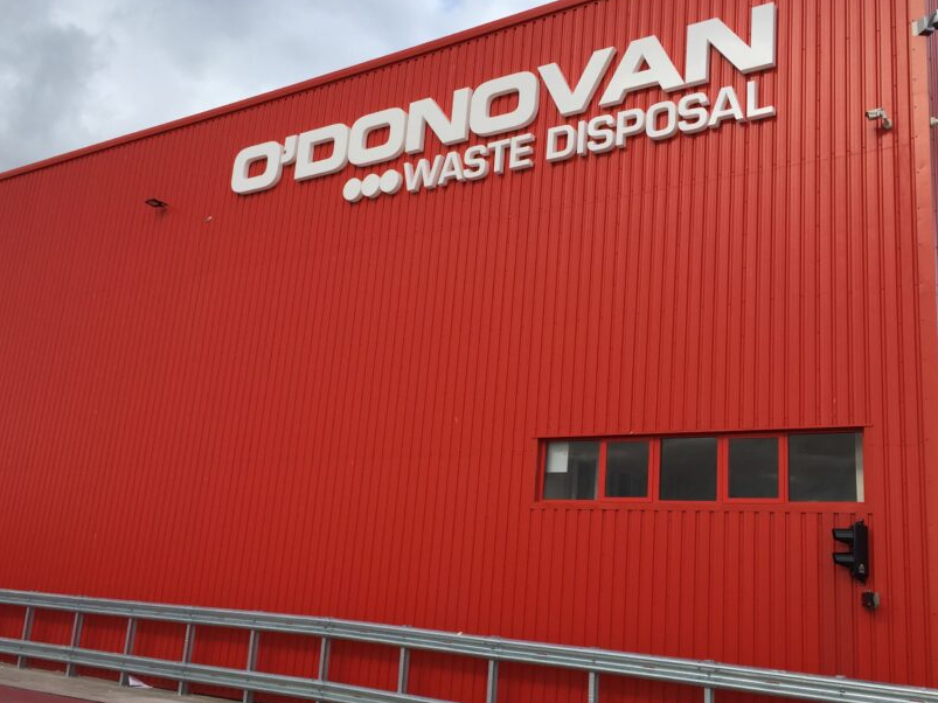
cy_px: 344
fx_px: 1002
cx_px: 472
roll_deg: -4.9
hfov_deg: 50.1
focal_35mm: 37
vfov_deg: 38.7
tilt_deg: +14.3
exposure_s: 1/989
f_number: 2.2
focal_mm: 4.15
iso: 32
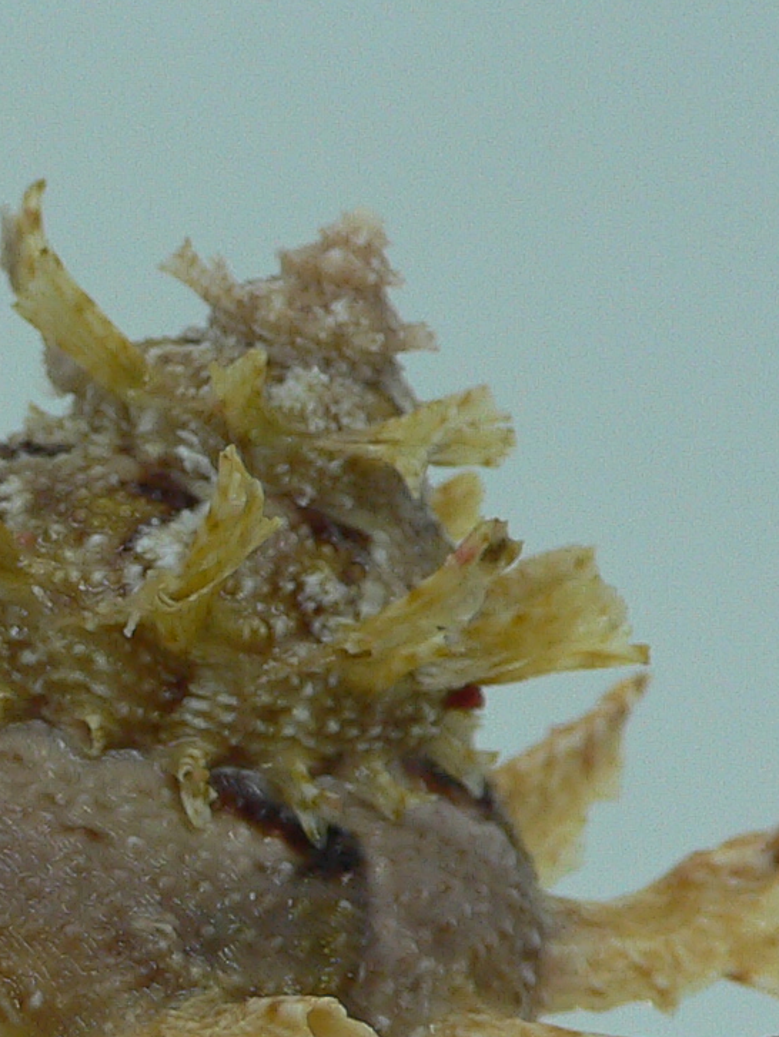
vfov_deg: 19.8
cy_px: 967
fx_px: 2908
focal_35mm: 97
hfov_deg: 15.1
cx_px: 66
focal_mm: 4.6
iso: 100
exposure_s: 1/60
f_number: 2.8
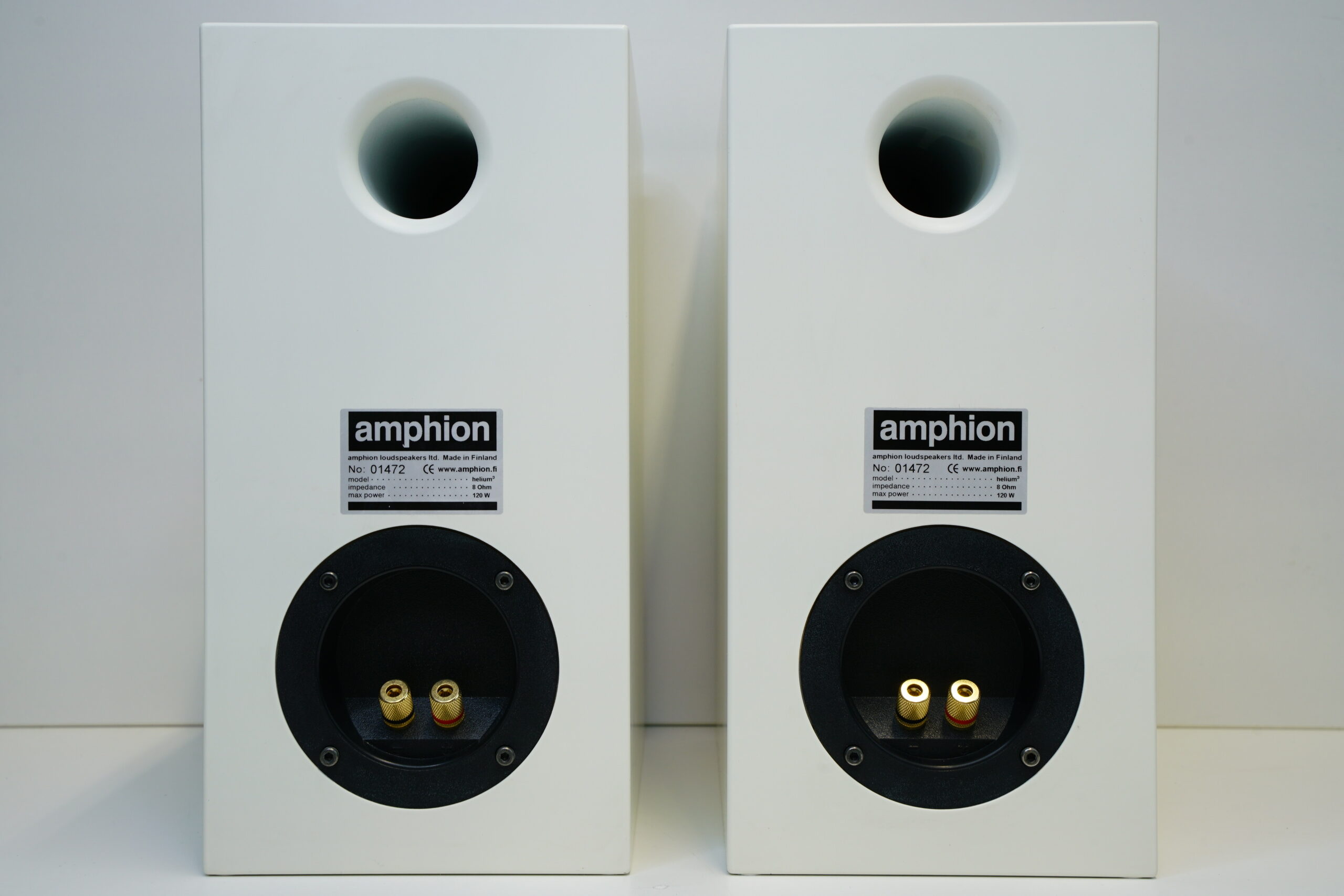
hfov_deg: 43.6
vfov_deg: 29.9
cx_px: 672
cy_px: 448
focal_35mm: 45
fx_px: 1680
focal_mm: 45
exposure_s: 1/15
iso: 250
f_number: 11
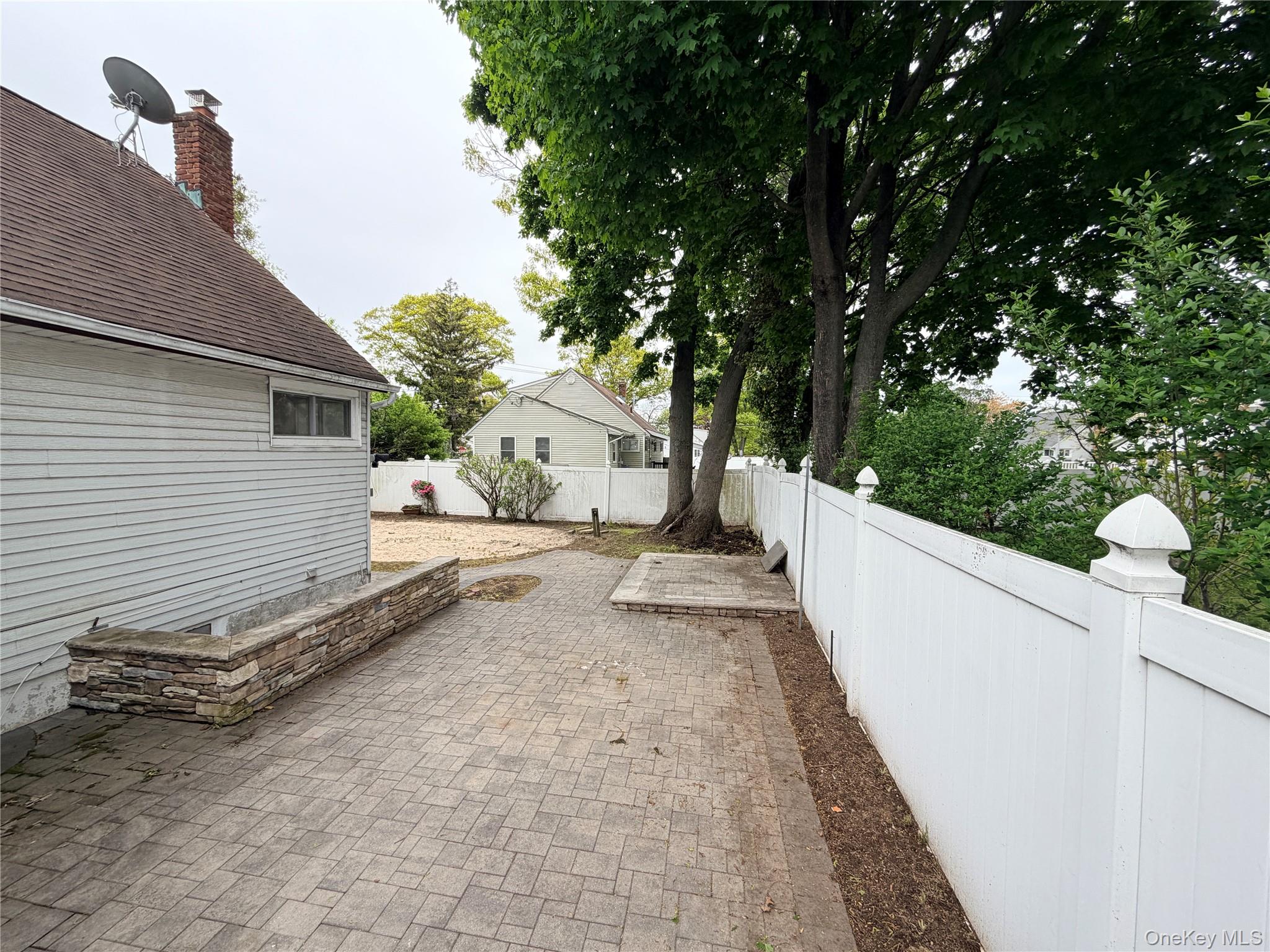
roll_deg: -0.5
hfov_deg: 102.1
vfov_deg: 85.7
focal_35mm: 14
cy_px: 476
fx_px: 514
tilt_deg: -2.8
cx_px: 635
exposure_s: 1/502
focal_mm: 2.22
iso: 40
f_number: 2.2
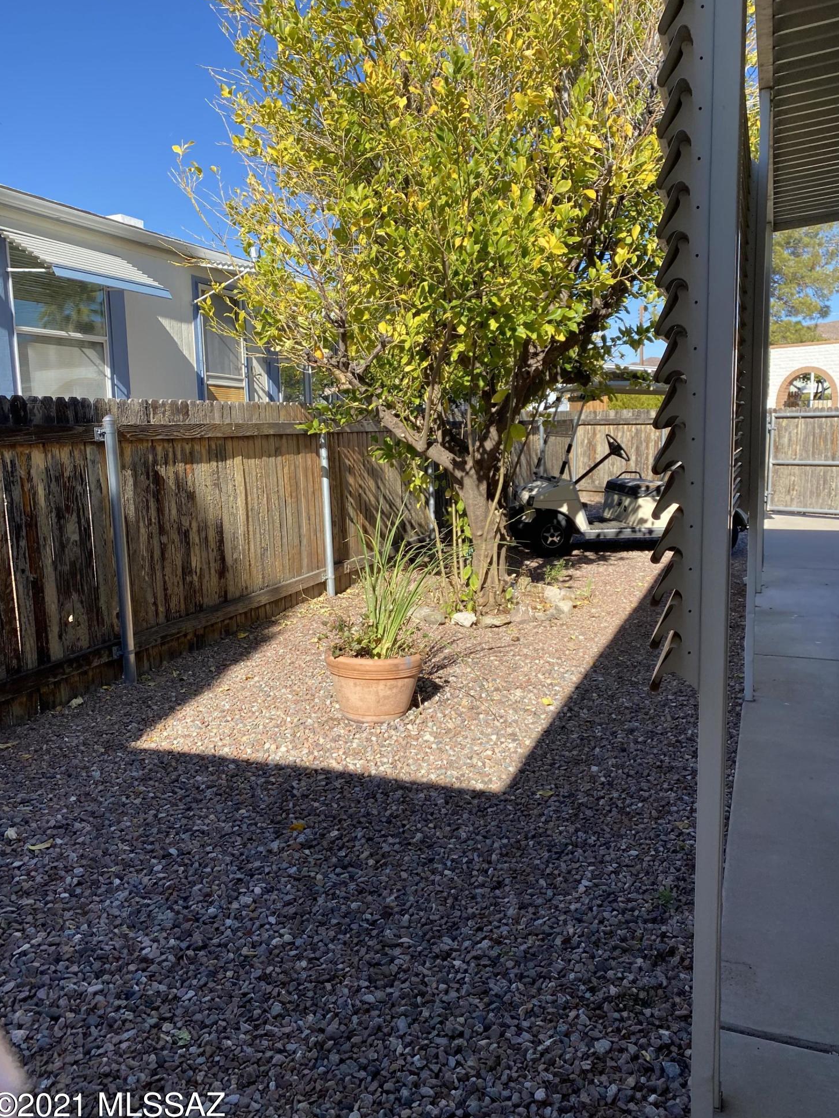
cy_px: 576
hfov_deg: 51.3
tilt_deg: -8.3
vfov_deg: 65.3
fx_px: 873
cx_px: 425
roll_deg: +1.3
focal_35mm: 27
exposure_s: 1/1272
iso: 32
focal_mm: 4.25
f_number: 1.8
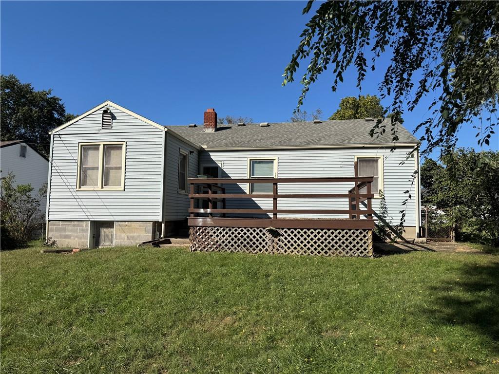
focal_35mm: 24
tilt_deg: +3.8
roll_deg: -1.5
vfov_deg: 56.8
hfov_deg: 71.6
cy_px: 187
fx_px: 346
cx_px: 250
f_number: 1.78
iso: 80
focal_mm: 6.76
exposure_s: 1/6410
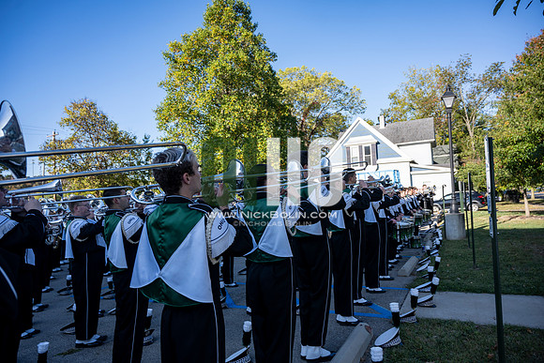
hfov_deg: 73.7
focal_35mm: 24
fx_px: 363
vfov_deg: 53.2
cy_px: 182
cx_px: 272
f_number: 4
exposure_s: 1/500
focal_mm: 24
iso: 125
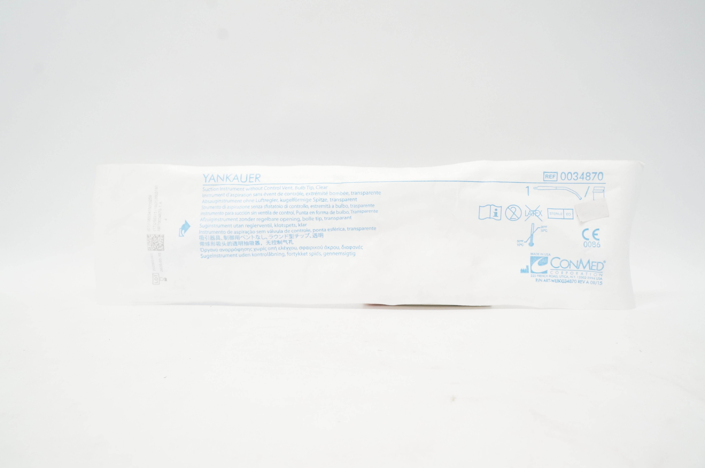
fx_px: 528
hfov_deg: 67.4
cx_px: 352
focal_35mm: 27
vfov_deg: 47.8
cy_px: 234
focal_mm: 18
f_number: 9
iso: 800
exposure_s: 1/30
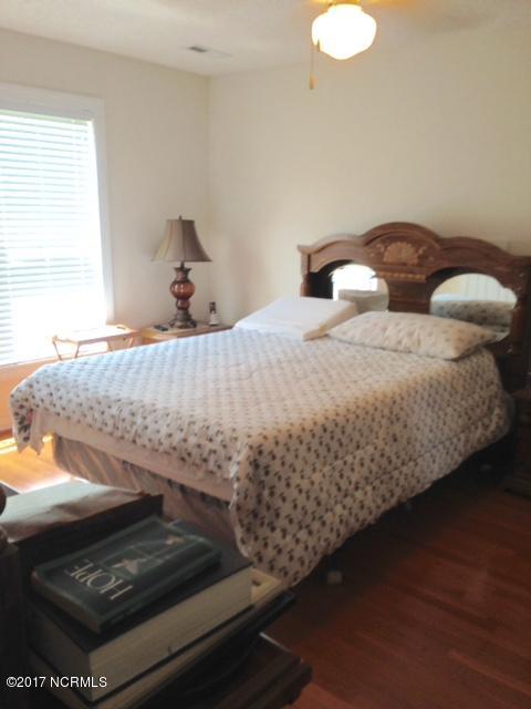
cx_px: 266
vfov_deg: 55.4
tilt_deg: -14.5
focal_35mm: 33
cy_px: 354
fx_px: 675
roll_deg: -0.4
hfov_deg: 42.9
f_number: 2.4
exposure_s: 1/24
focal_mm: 4.12
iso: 50
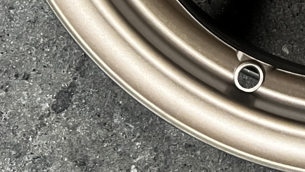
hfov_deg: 18.6
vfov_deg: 10.2
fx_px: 865
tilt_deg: -81.5
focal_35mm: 107
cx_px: 395
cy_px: -206
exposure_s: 1/50
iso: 500
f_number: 1.5
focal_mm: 5.7
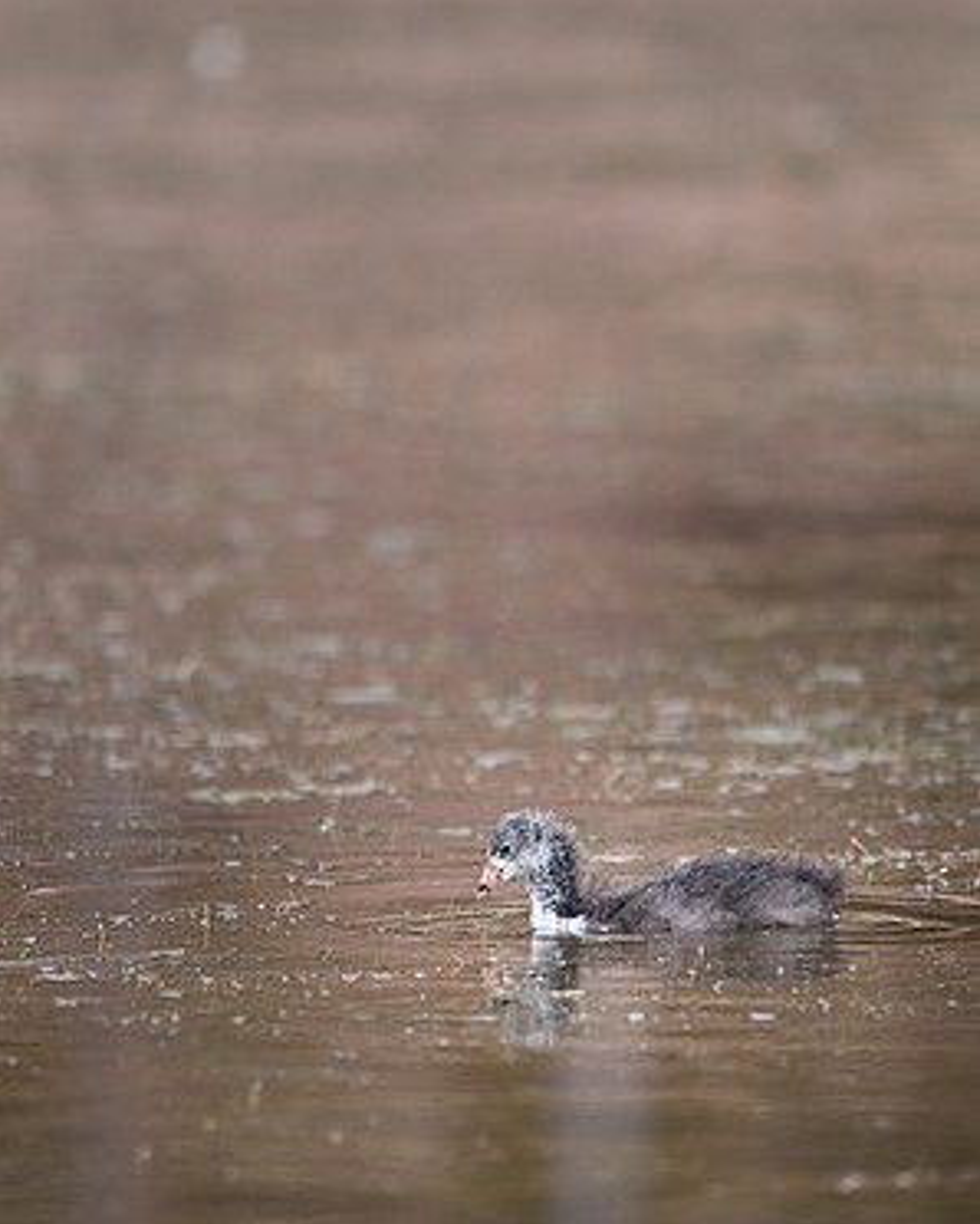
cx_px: 490
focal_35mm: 851
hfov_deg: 1.8
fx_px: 30828
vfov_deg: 2.3
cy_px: 678
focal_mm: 500
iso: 640
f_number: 6.3
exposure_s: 1/750
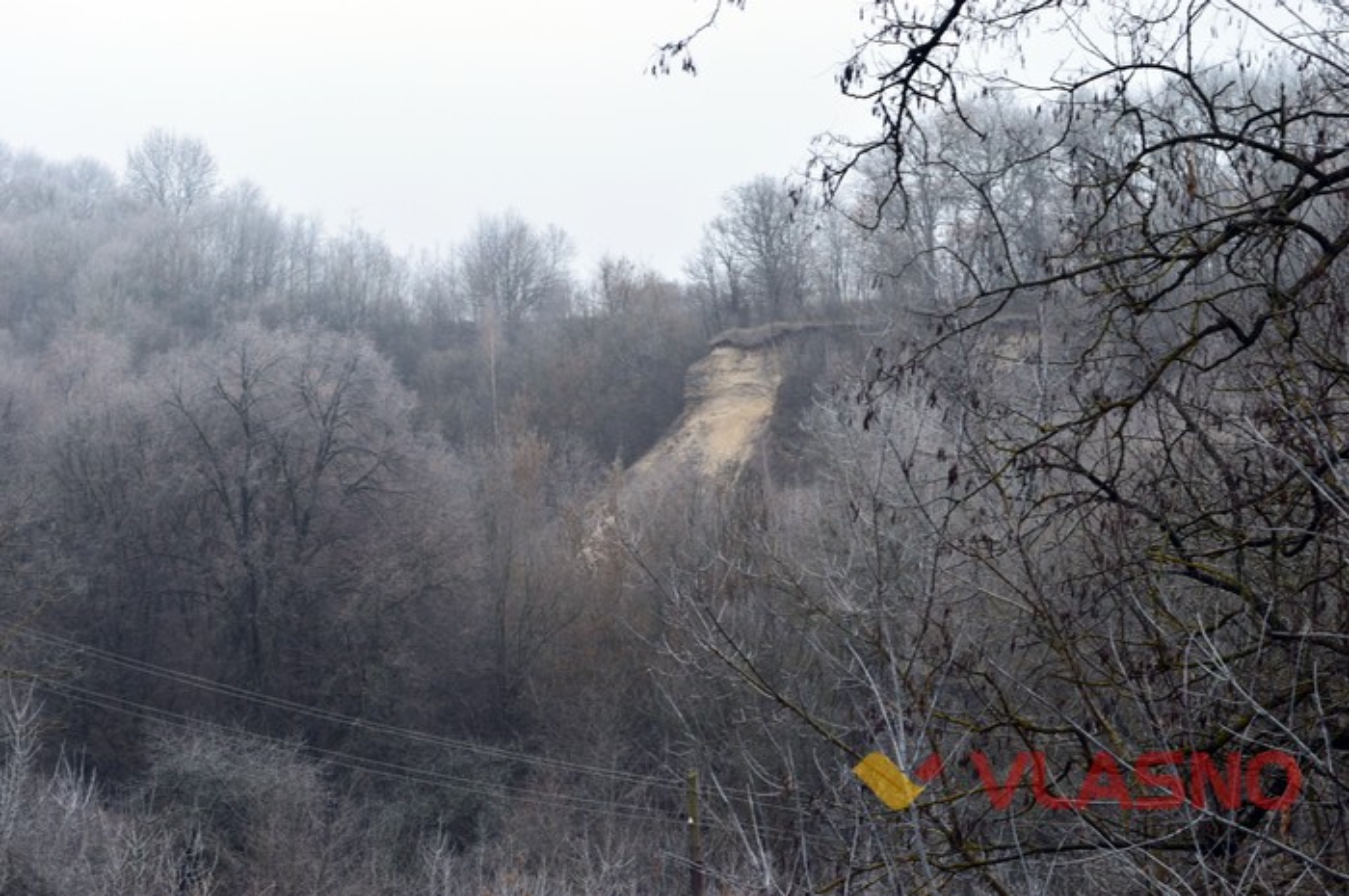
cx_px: 674
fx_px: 3088
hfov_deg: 24.6
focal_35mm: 82
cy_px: 448
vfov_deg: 16.5
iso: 400
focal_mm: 55
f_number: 9
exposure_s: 1/160
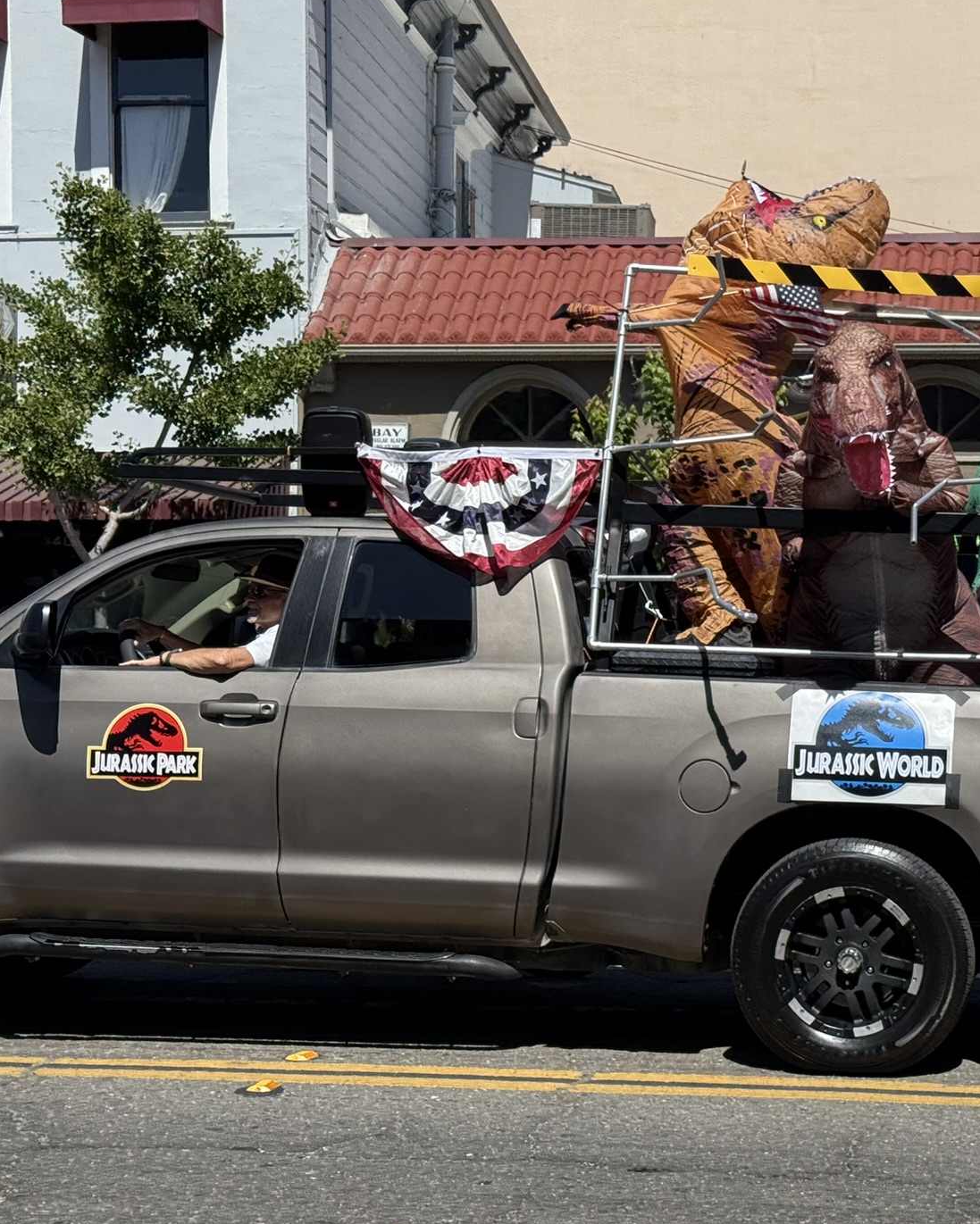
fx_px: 2538
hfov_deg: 21.6
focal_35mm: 70
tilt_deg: +0.7
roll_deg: -0.3
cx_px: 784
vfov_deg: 27.1
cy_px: 604
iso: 64
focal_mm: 6.76
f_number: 1.78
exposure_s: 1/4587
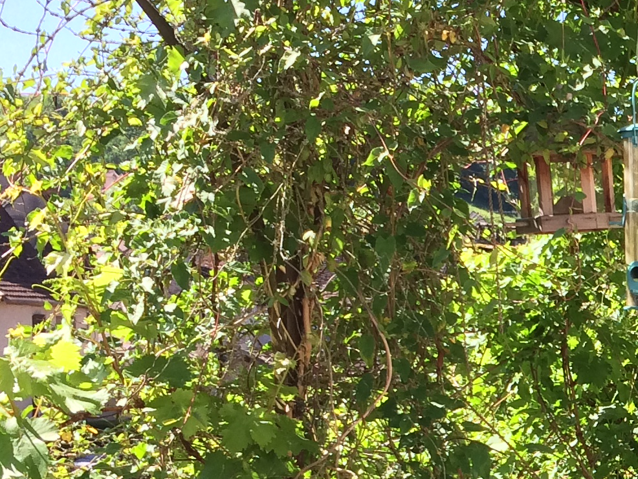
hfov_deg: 19.0
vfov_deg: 15.1
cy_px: 495
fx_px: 1770
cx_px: 818
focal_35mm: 96
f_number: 2.2
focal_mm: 4.15
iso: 32
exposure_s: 1/641
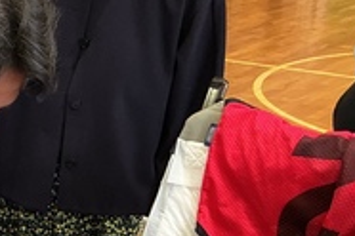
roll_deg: -0.3
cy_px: 320
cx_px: -23
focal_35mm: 104
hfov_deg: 19.0
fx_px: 1025
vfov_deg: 12.7
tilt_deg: -25.0
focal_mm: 3
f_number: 1.8
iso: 64
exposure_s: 1/60
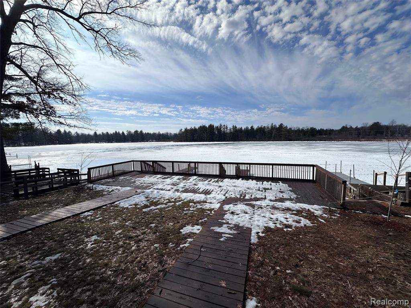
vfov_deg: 85.7
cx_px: 206
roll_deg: +0.8
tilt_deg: -4.8
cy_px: 154
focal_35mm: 14
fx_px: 166
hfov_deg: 102.1
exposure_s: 1/6897
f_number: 2.2
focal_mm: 2.22
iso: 50
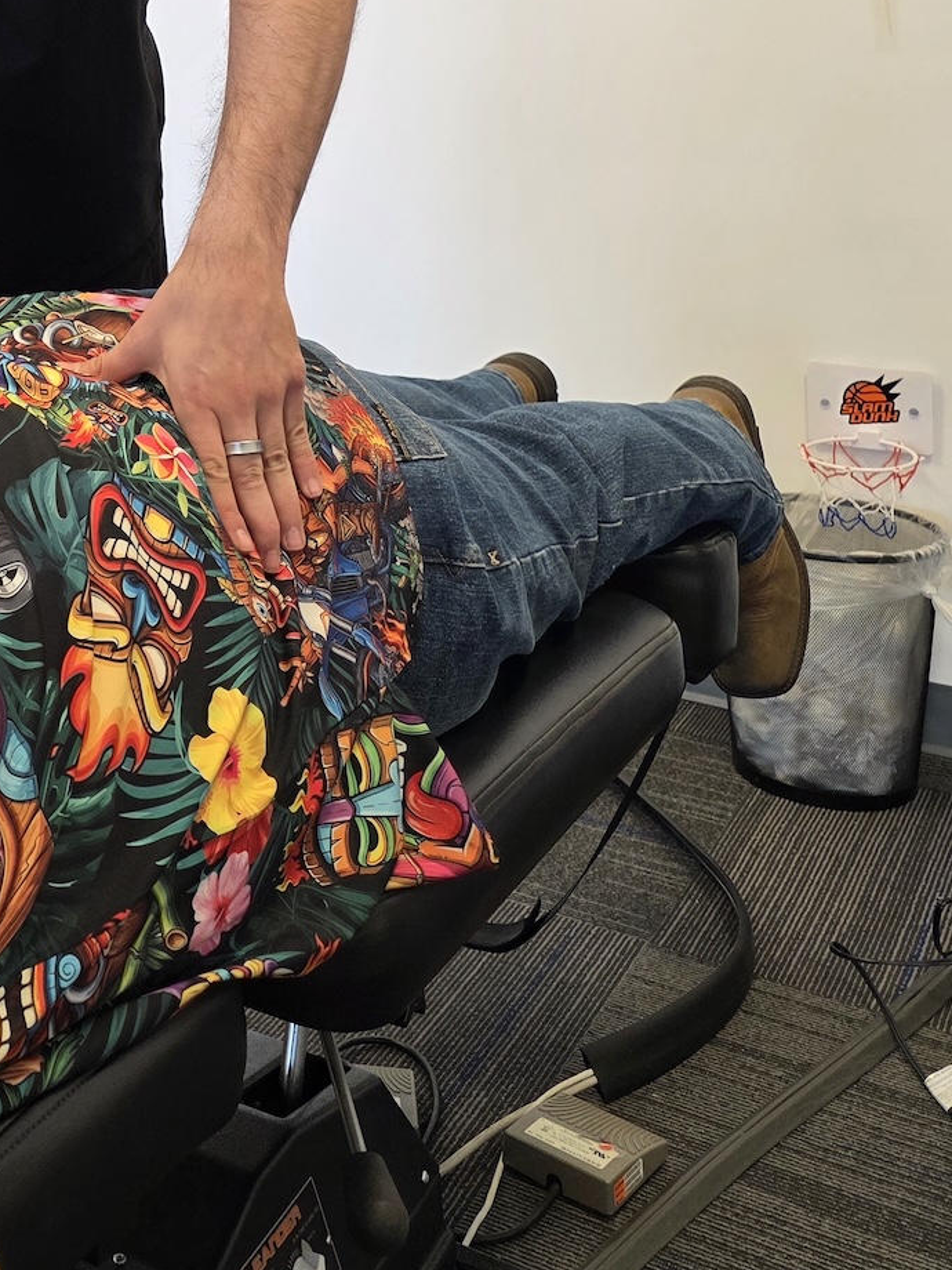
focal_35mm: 50
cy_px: 47
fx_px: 1833
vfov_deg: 35.2
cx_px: -55
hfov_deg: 27.1
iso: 200
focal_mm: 6.25
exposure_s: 1/120
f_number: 1.7
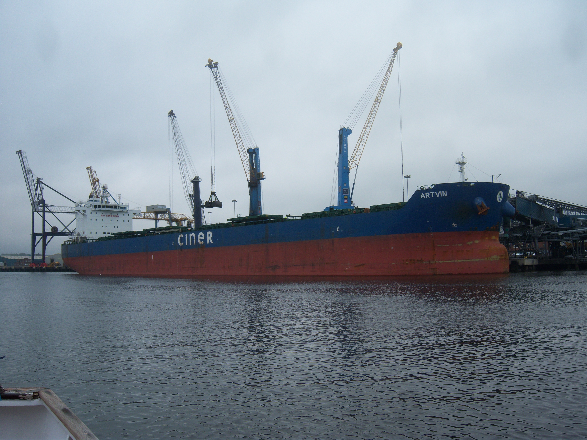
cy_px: 220
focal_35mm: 36
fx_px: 610
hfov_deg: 51.4
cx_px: 294
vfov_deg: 39.7
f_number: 4.8
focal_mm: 7.5
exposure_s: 1/500
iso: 80
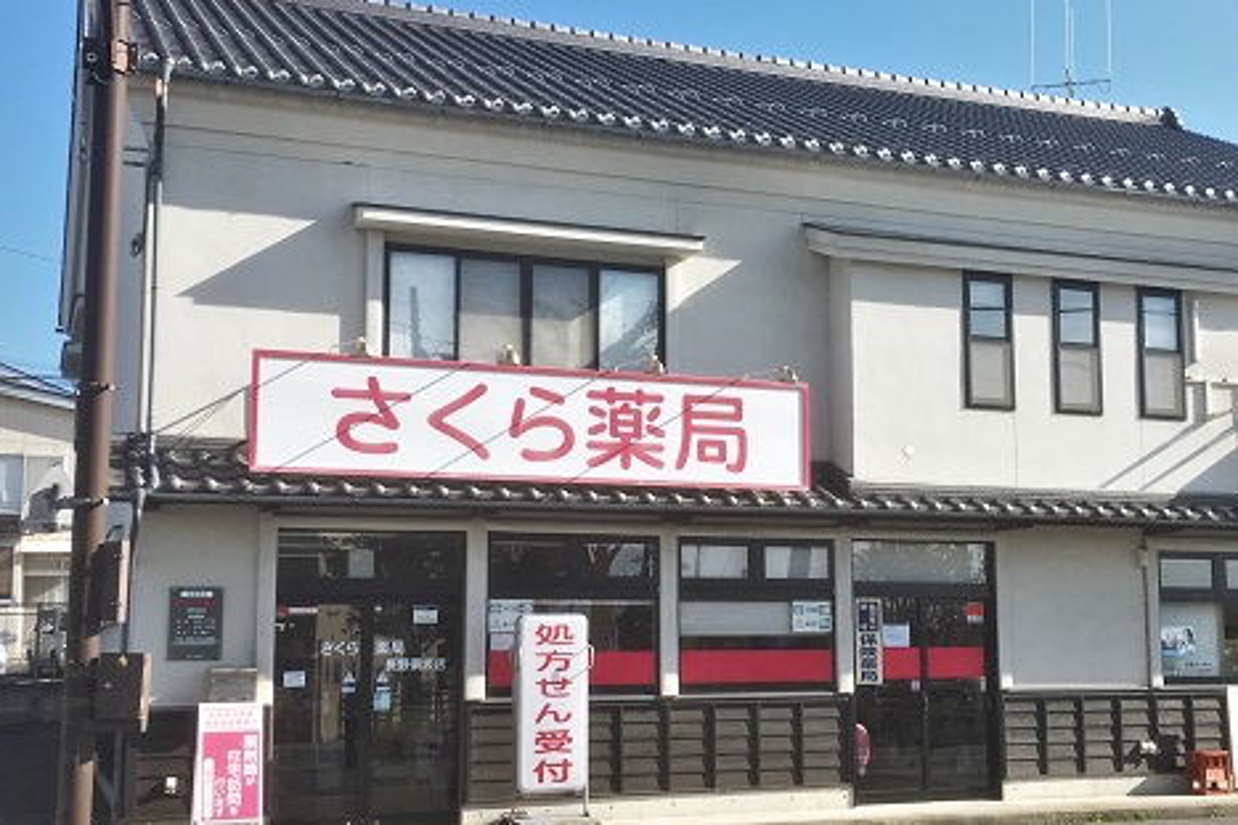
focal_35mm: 31
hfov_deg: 60.3
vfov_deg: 42.3
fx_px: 1066
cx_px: 618
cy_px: 393
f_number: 2.2
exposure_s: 1/1115
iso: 25
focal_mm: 4.15
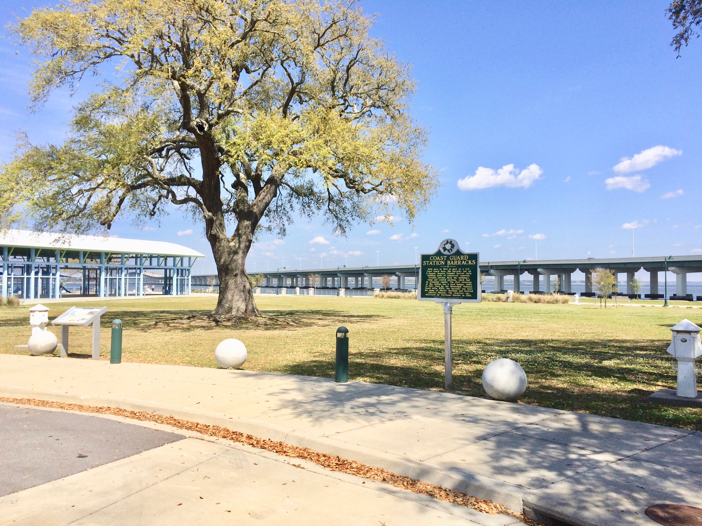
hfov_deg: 61.7
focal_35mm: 29
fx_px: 588
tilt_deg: +2.4
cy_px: 263
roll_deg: +0.0
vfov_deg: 48.2
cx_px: 351
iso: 32
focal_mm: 4.15
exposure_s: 1/2564
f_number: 2.2
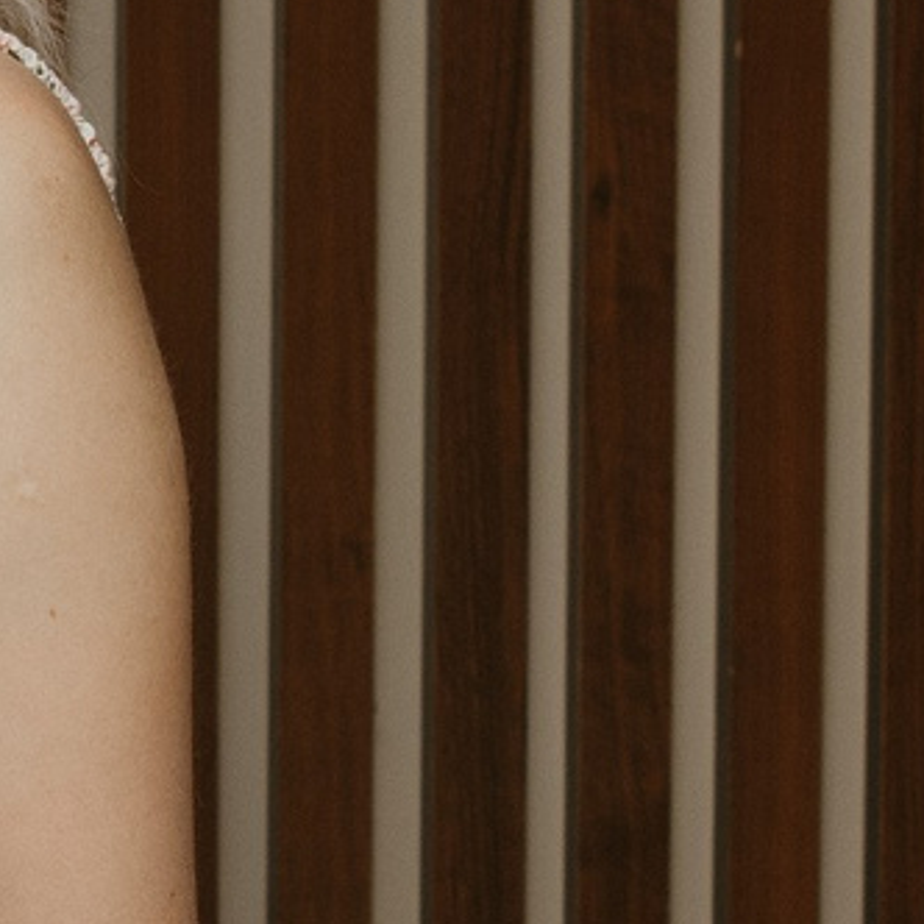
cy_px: -118
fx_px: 6855
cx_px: -472
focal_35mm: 227
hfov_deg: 7.6
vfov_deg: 7.7
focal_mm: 28
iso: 160
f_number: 4
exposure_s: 1/160
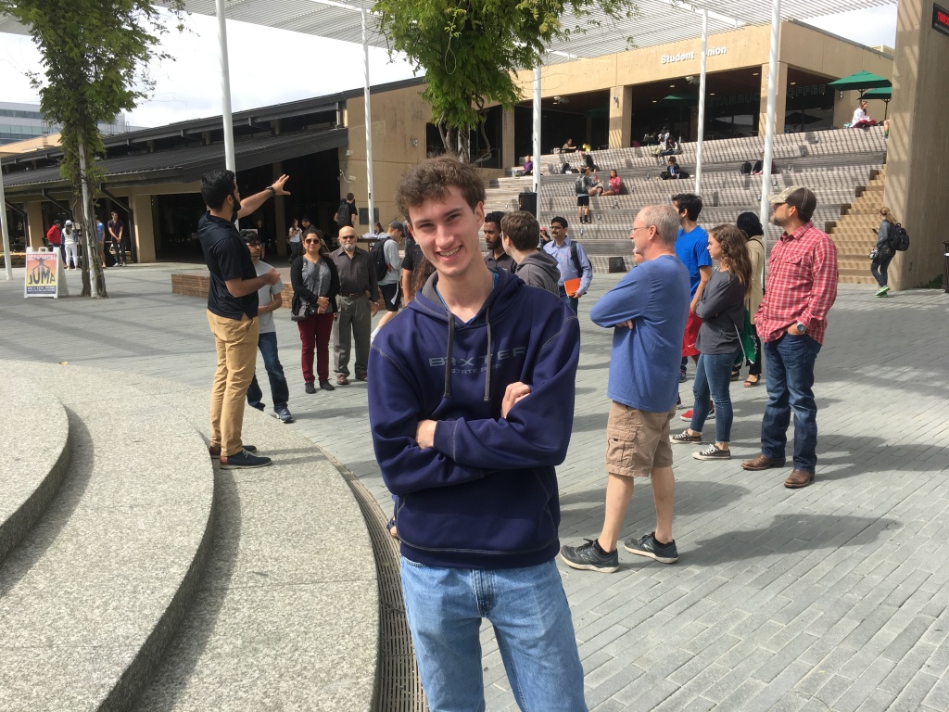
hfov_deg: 61.7
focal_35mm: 29
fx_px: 795
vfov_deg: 48.2
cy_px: 356
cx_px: 474
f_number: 2.2
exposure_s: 1/693
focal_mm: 4.15
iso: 25
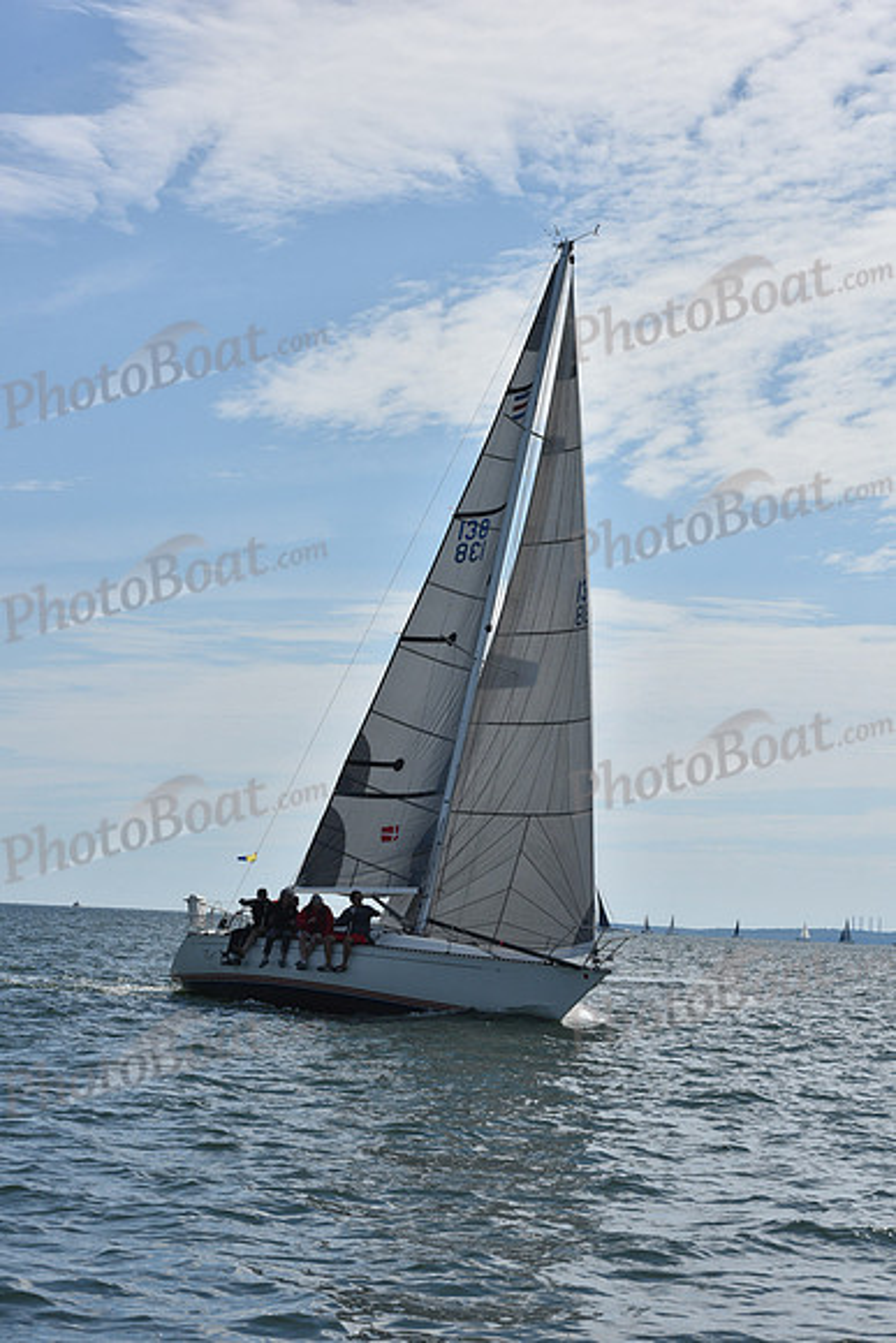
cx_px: 448
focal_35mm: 85
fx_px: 3171
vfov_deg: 23.9
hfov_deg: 16.1
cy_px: 672
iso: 320
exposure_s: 1/1000
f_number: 11
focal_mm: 85
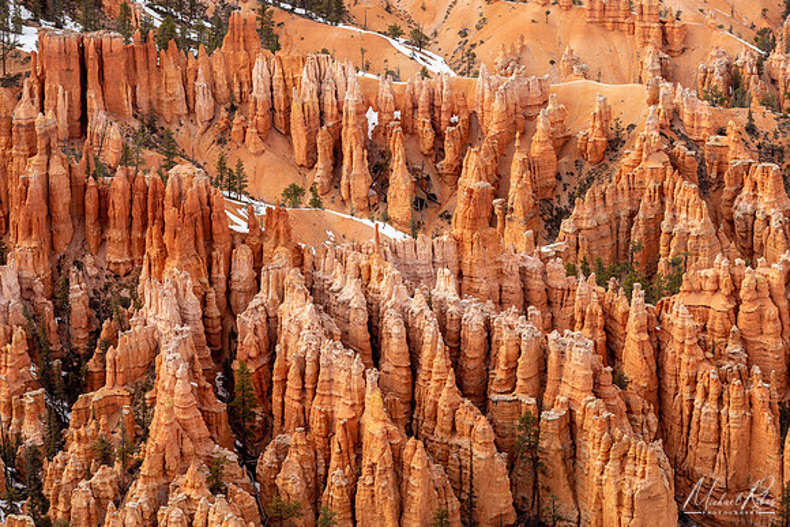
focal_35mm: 116
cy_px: 264
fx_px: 2546
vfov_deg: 11.8
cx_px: 395
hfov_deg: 17.6
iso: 64
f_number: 8
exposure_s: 1/90
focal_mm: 116
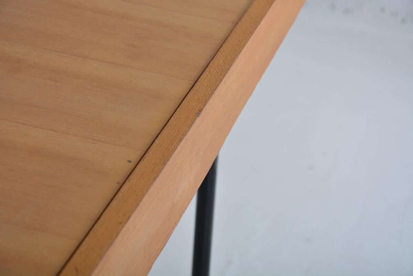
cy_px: 138
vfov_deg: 11.4
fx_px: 1377
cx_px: 206
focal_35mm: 120
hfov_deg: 17.1
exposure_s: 1/160
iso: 320
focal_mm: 80
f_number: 8
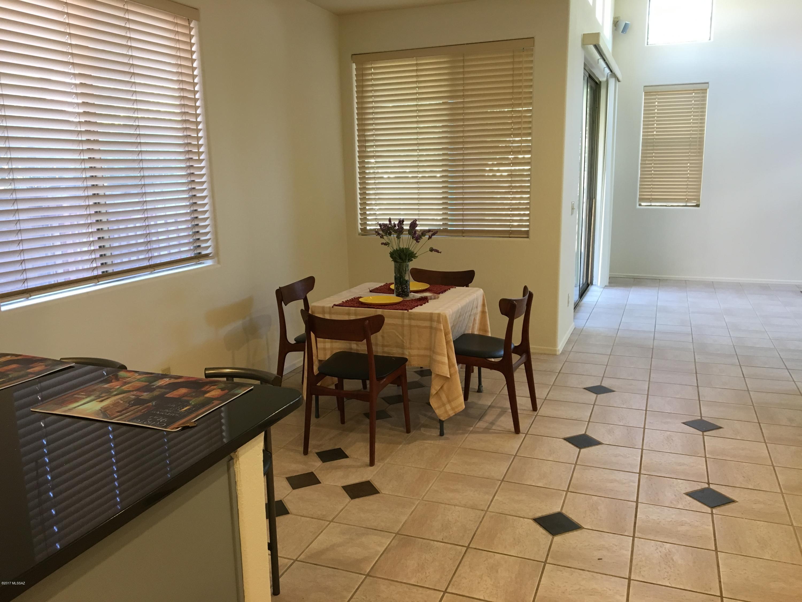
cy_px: 301
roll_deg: +1.4
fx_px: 672
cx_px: 401
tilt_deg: -11.0
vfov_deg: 48.2
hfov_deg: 61.7
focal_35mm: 29
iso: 100
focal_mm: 4.15
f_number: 2.2
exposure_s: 1/30
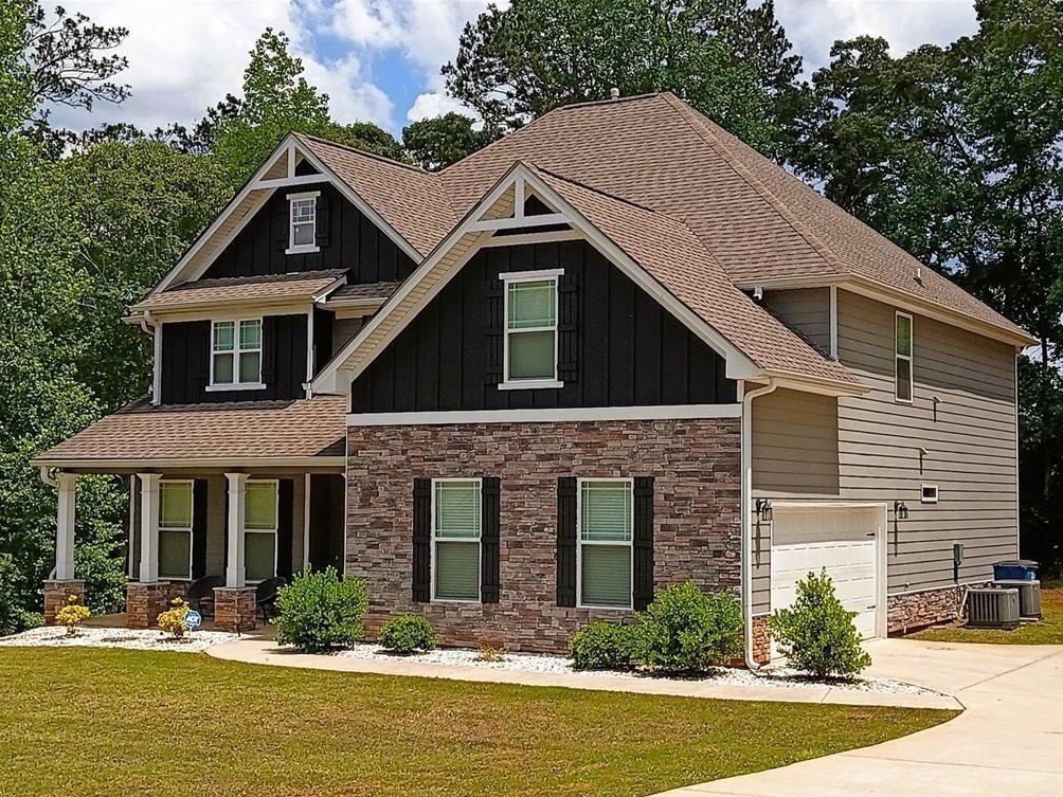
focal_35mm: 51
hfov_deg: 37.5
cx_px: 523
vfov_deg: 28.6
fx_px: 1566
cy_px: 405
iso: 100
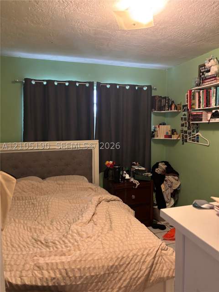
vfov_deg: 67.3
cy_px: 146
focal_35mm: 26
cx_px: 110
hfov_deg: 53.1
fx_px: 219
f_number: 1.6
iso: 500
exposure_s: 1/40
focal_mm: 5.96
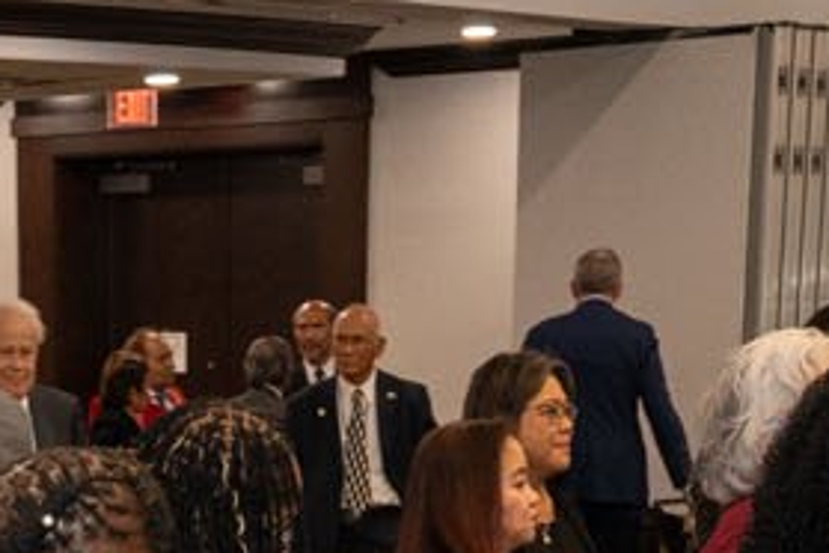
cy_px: 1542
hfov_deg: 16.0
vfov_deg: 9.2
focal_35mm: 125
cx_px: -30
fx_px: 2878
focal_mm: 17
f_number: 3.2
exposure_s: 1/125
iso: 1600
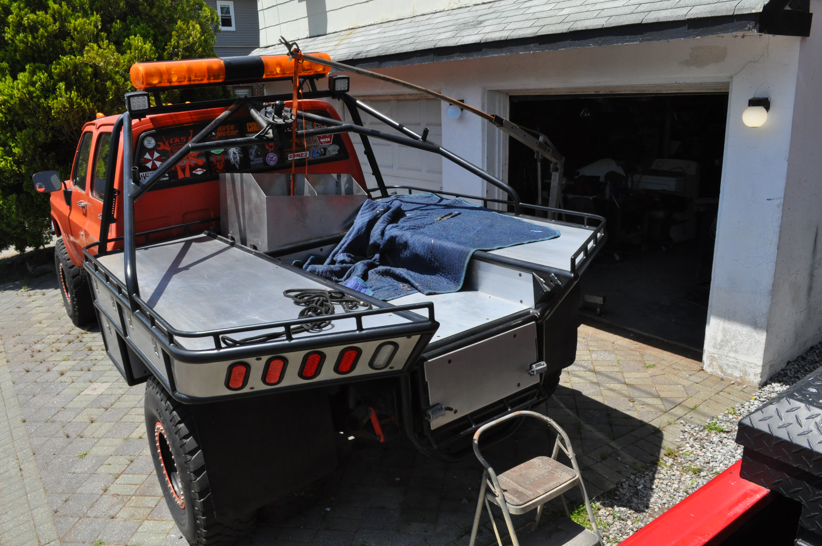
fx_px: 616
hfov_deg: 67.4
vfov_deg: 47.8
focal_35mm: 27
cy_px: 273
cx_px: 411
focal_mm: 18
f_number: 13
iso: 1000
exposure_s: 1/640
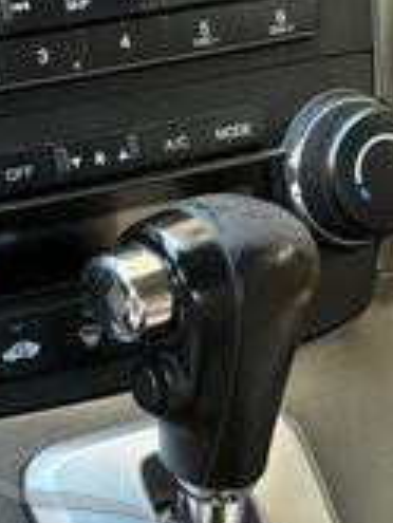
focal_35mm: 137
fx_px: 2071
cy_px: 506
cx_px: -67
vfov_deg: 14.2
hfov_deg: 10.7
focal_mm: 5.96
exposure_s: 1/81
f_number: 1.6
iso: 125
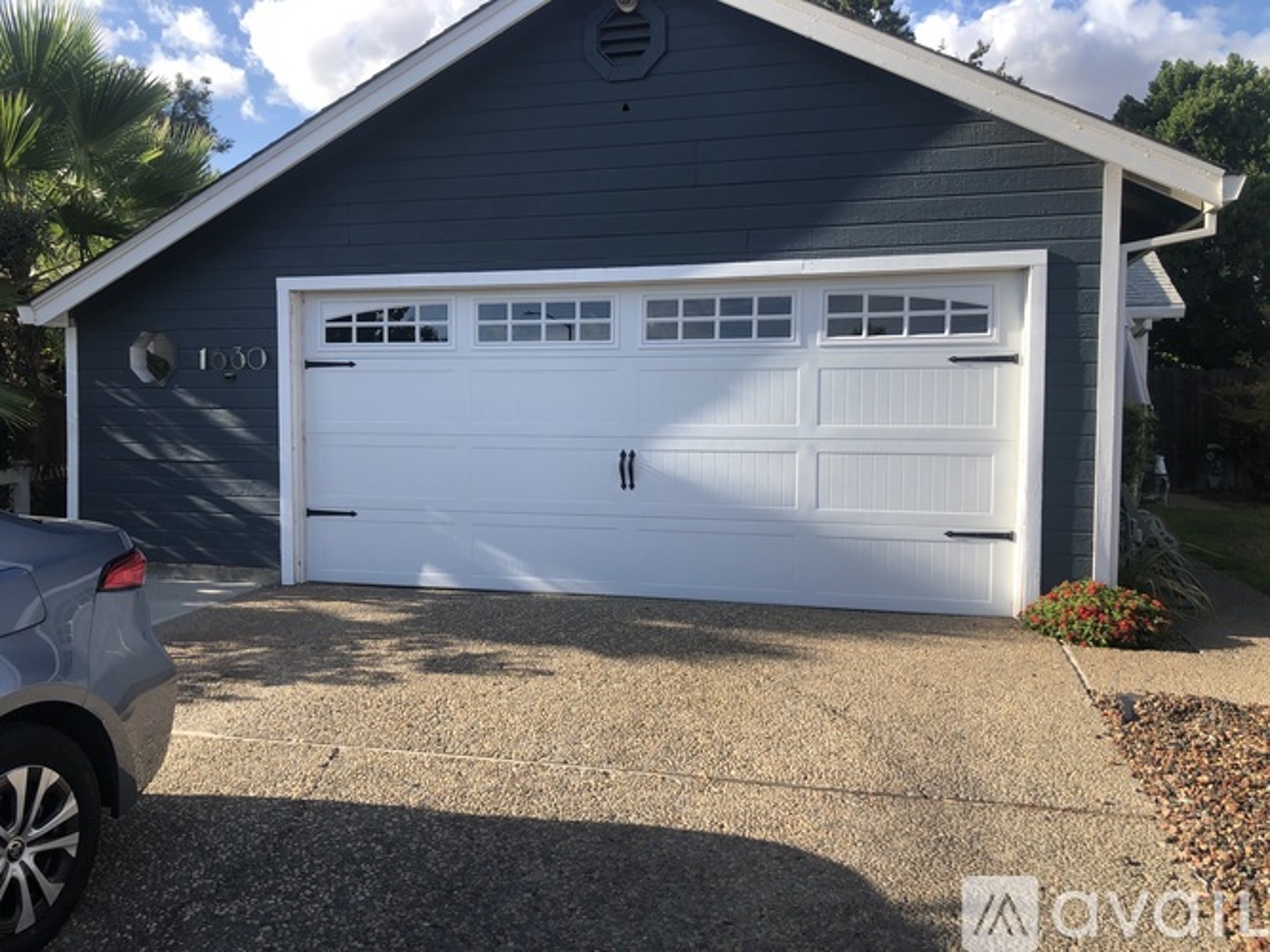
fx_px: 1027
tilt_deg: -4.7
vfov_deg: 49.7
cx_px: 635
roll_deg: -0.8
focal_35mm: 28
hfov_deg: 63.5
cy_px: 476
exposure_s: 1/972
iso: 20
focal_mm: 3.99
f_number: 1.8
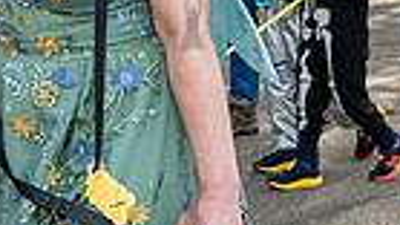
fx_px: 1293
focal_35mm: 122
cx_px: 266
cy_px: 17
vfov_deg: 9.9
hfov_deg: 17.5
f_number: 5
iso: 1000
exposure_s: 1/800
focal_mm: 24
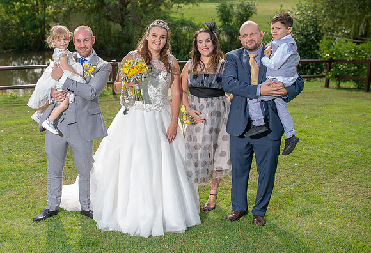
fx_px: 440
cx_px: 145
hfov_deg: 45.5
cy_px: 103
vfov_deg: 32.1
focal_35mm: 42
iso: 160
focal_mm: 35
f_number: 2.8
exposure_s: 1/1250
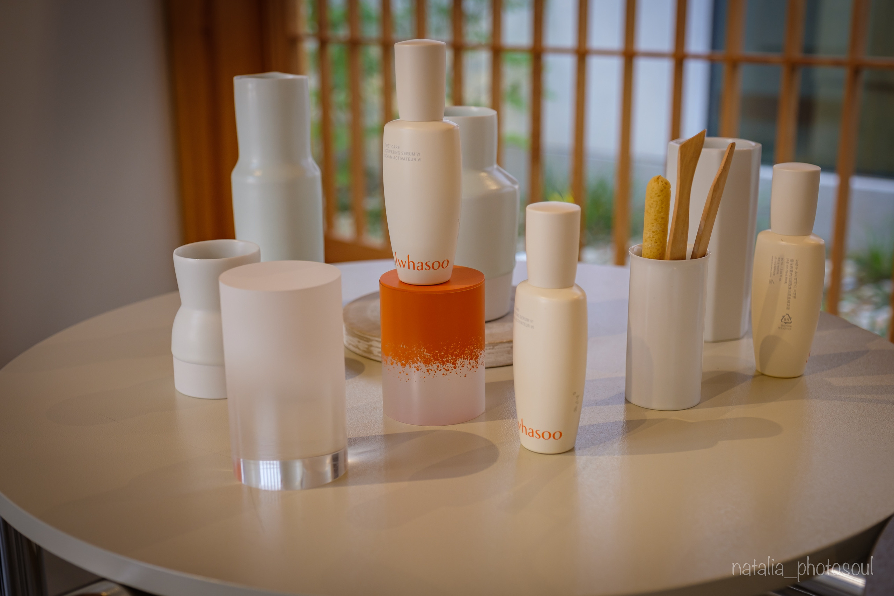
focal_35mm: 44
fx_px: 1093
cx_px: 447
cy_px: 298
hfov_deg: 44.5
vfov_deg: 30.5
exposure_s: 1/250
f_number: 2.8
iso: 200
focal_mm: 29.2
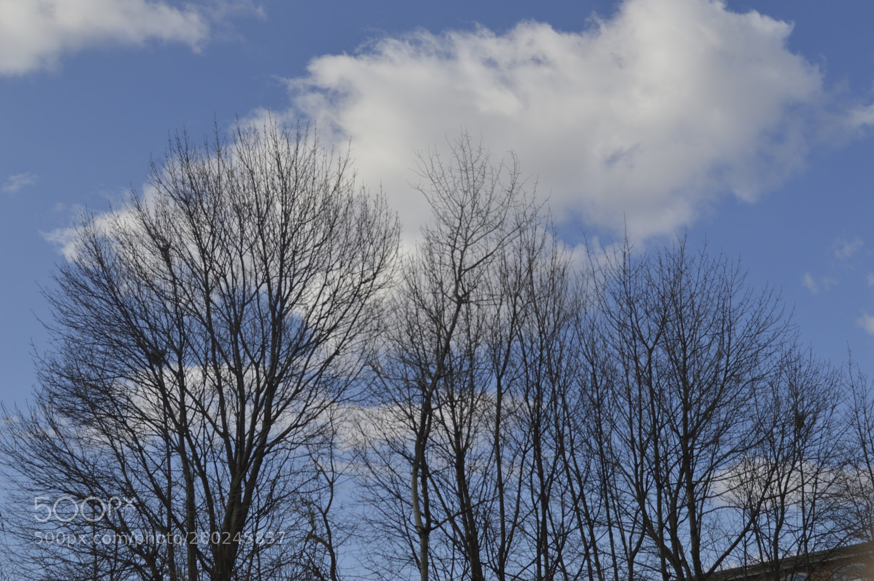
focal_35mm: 57
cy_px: 290
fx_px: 1383
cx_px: 437
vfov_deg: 23.7
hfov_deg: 35.1
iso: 100
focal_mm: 38
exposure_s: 1/320
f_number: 9
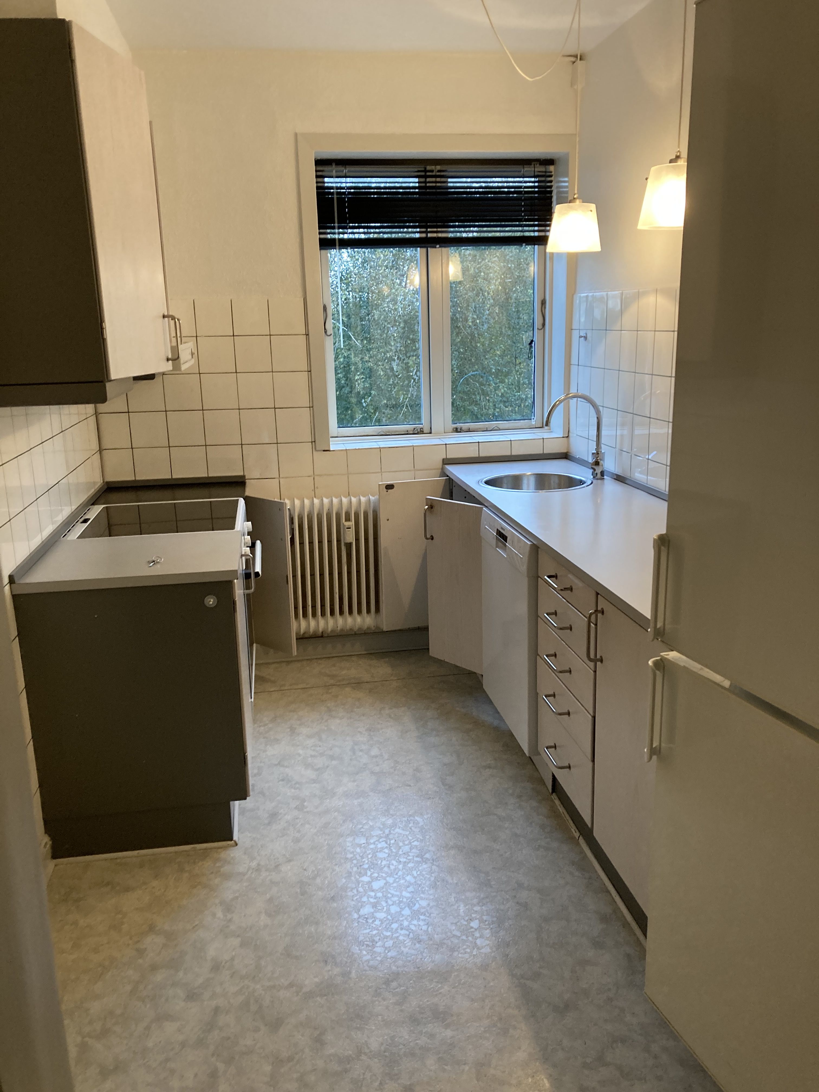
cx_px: 410
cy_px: 546
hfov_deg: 49.7
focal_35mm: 28
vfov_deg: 63.4
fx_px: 883
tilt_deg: -13.4
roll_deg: +1.5
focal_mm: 3.99
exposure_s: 1/50
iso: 160
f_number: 1.8
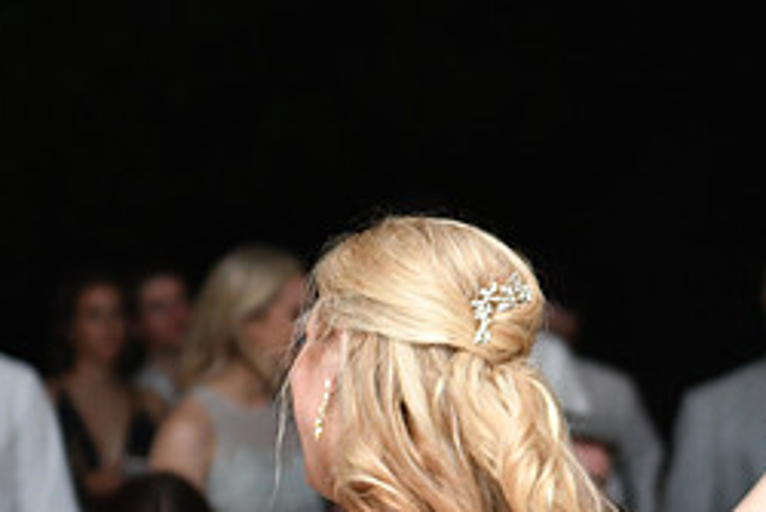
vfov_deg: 5.6
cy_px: 397
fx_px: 5195
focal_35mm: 244
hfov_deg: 8.4
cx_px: 794
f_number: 2.8
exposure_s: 1/125
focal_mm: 70
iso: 1250
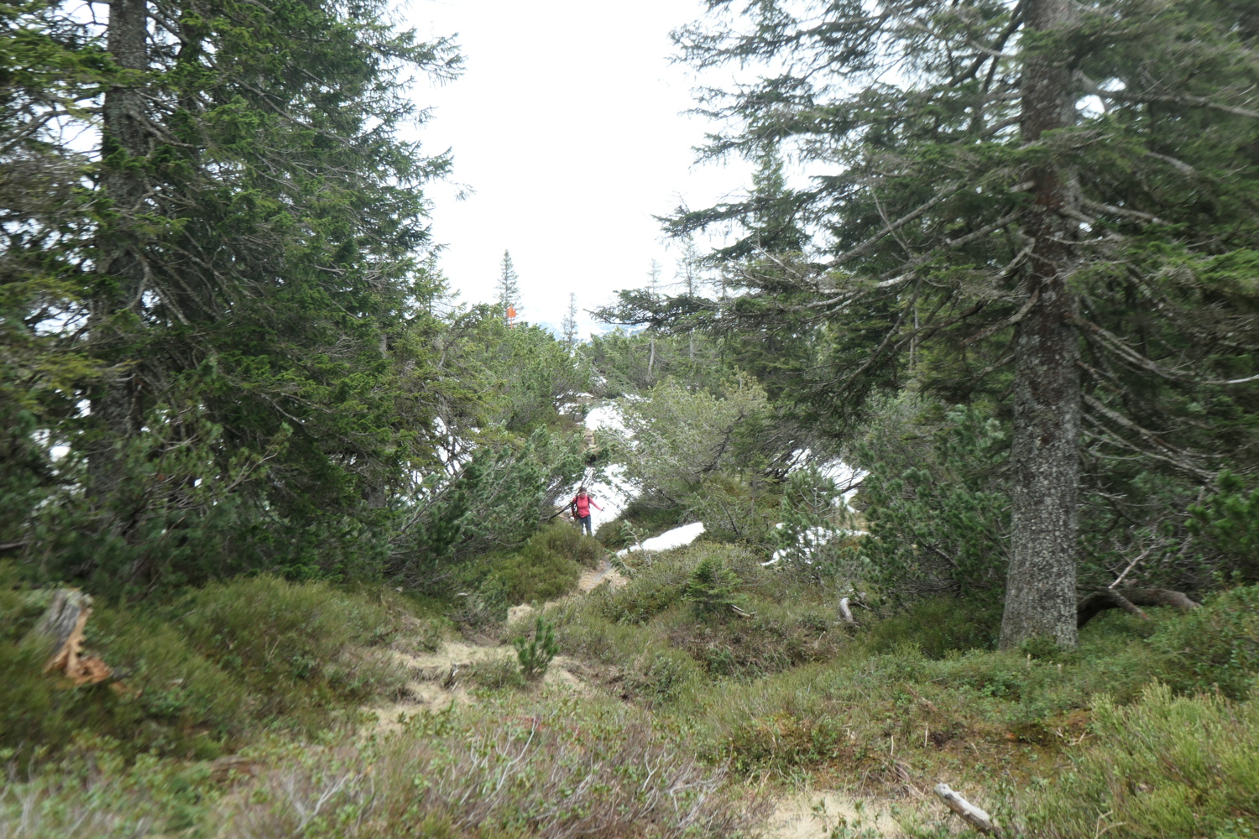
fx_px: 1399
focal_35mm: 40
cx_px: 630
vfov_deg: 33.4
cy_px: 420
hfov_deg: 48.5
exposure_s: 1/320
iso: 200
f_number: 3.9
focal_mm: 14.7
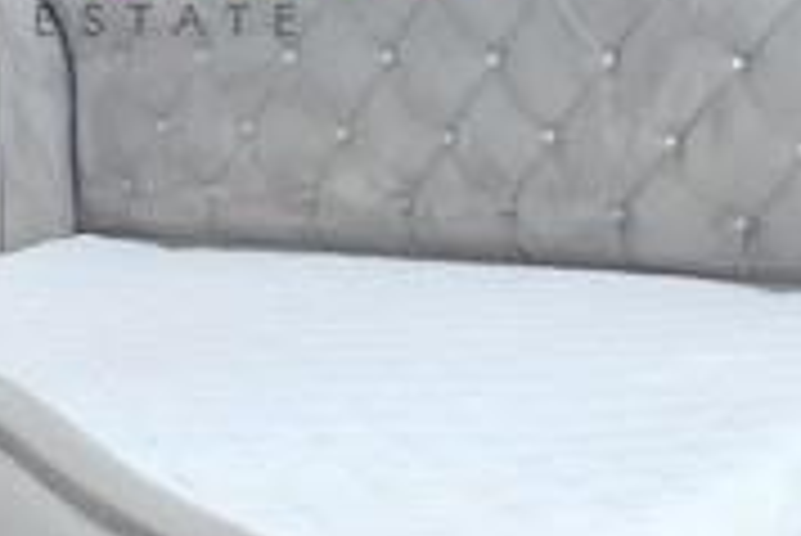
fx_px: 1804
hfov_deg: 23.5
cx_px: -76
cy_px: -36
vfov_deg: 16.4
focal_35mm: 81
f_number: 3.5
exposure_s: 1/20
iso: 200
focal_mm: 16
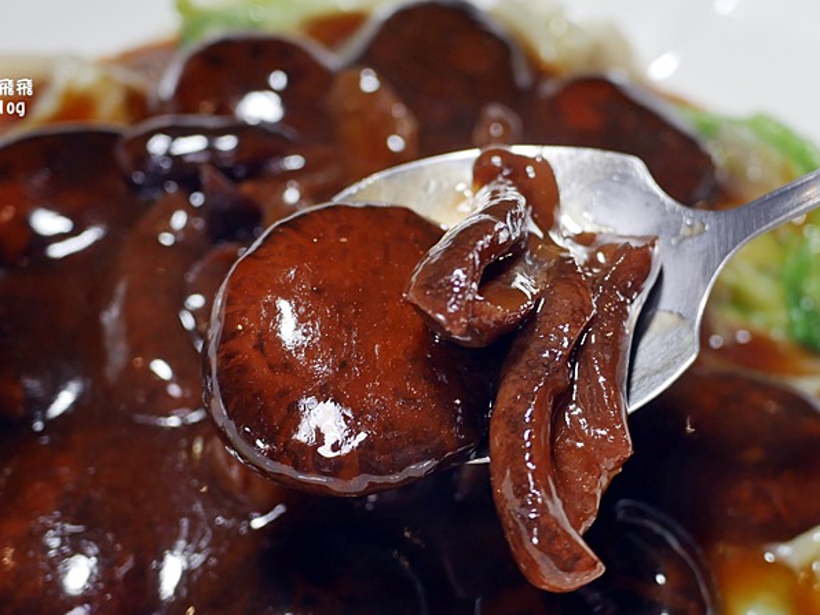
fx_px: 1113
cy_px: 386
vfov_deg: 30.7
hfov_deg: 40.1
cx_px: 520
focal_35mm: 47
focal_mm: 14
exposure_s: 1/80
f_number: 2.5
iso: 200
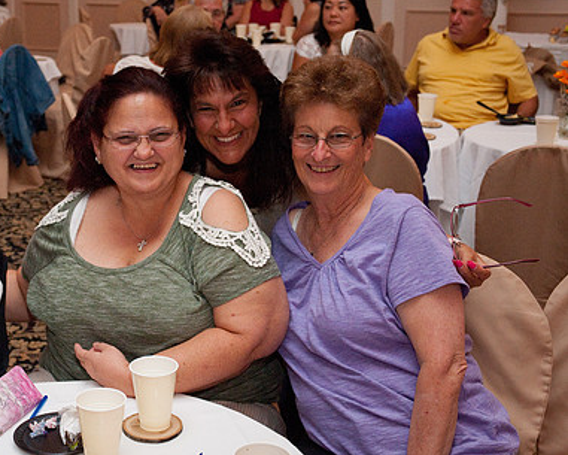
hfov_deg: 30.9
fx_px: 1009
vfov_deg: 25.4
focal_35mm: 60
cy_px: 210
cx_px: 137
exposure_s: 1/160
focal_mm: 42
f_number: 5.6
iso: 3200
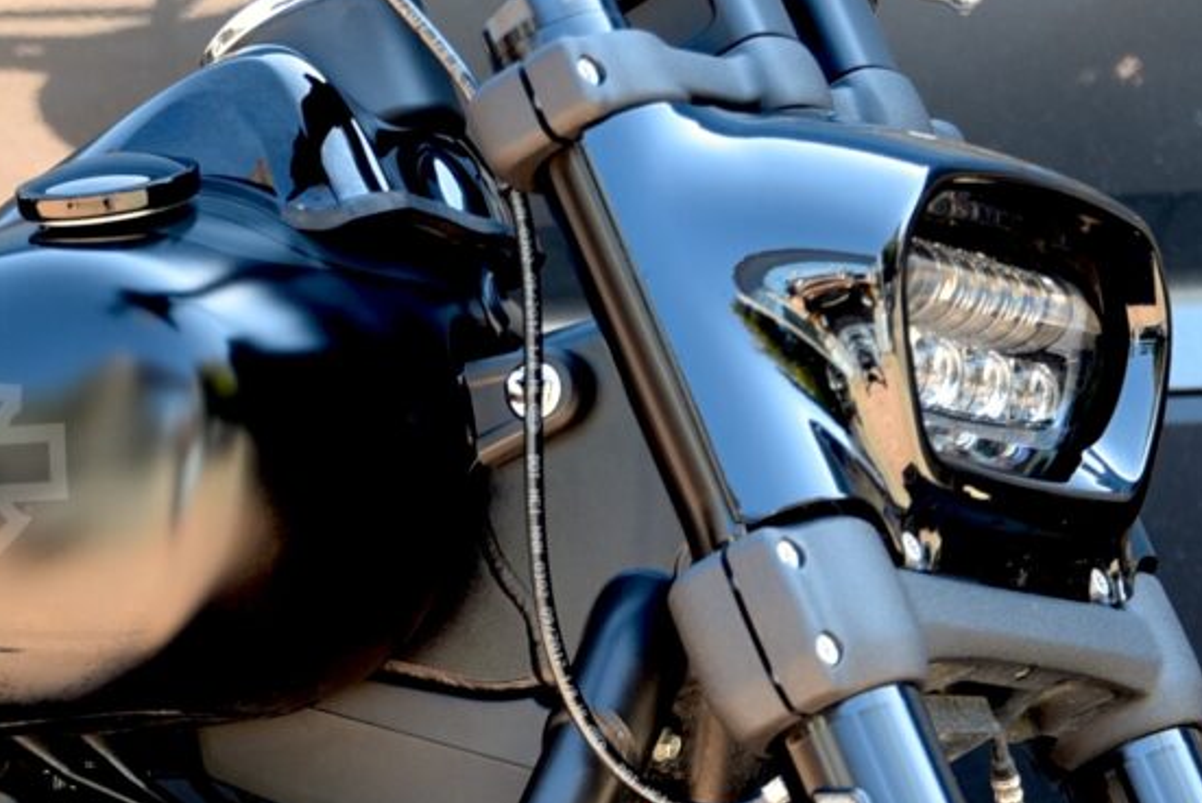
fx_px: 7449
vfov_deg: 6.1
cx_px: 63
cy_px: 1114
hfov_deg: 9.2
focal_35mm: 223
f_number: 2.8
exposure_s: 1/60
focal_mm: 48
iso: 100
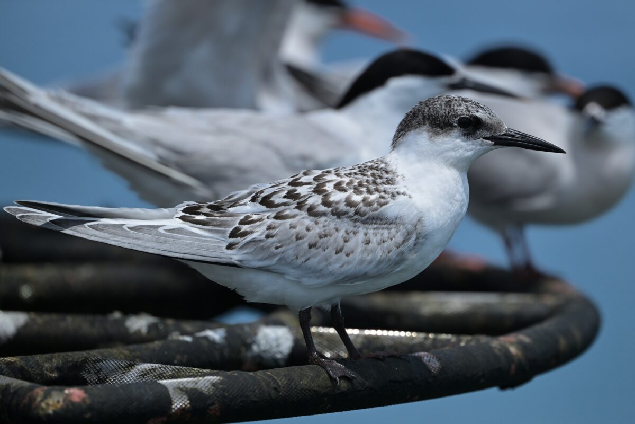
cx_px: 318
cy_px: 212
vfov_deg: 1.7
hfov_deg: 2.6
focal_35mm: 800
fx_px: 14110
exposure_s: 1/2000
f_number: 8
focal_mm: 800
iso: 360
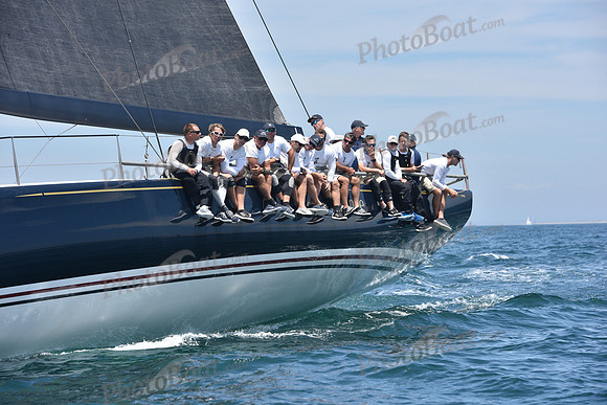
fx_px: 2445
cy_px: 202
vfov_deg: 9.5
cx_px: 304
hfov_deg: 14.2
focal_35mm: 145
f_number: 8
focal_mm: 145
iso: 250
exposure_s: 1/800
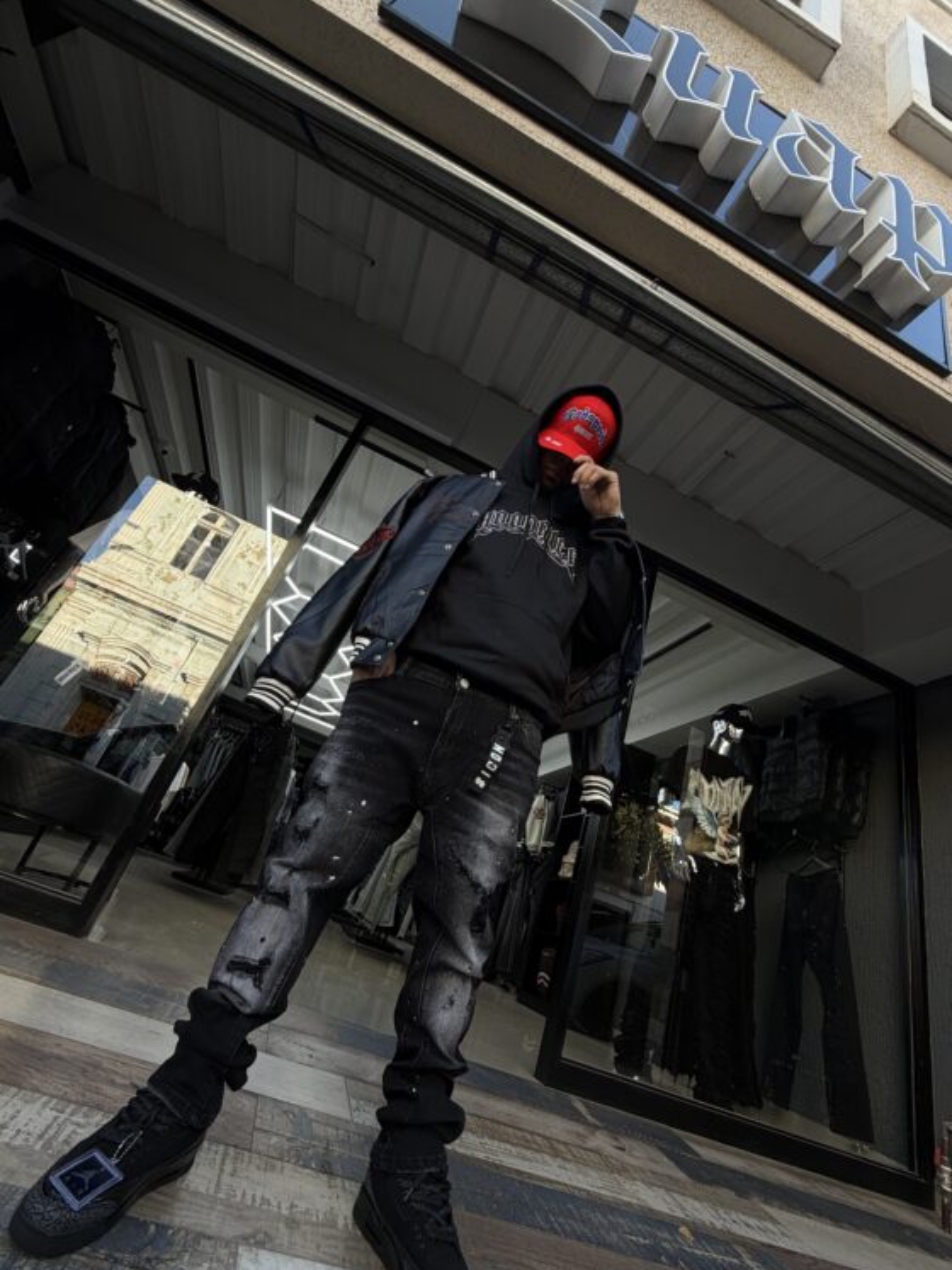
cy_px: 677
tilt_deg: +24.8
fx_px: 550
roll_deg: -20.4
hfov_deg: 81.7
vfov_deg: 98.0
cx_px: 456
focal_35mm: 15
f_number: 2.2
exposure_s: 1/139
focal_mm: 2.22
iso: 40
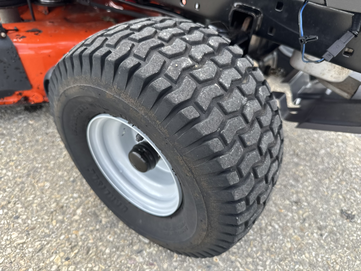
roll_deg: -4.6
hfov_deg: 71.6
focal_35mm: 24
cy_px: 136
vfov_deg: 56.8
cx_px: 180
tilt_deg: -40.3
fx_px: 250
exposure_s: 1/499
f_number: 1.78
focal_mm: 6.76
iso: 80
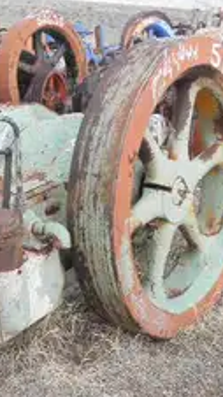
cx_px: -33
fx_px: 568
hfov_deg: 20.9
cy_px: 242
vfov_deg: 38.3
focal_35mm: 54
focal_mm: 5
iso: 64
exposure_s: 1/320
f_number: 3
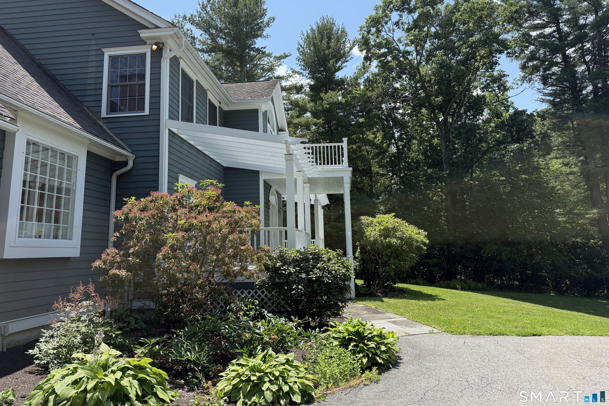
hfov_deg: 71.5
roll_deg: +0.8
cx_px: 305
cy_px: 178
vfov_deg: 51.2
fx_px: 423
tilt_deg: +11.8
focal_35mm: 25
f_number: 1.78
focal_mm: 6.76
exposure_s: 1/3021
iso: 100
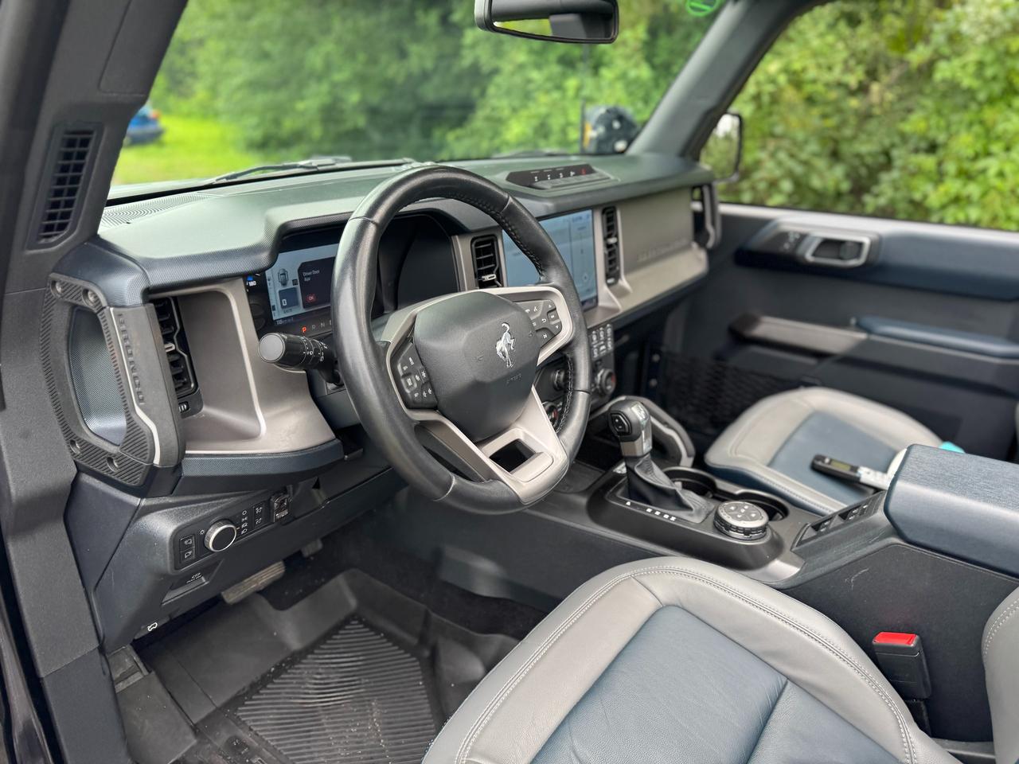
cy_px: 382
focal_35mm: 24
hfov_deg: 71.6
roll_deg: -2.1
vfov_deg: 56.8
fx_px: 706
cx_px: 510
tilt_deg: -22.9
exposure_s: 1/276
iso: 64
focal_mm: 6.76
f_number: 1.78
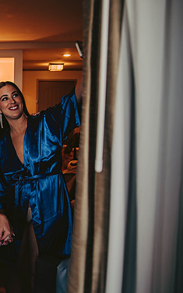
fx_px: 351
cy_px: 144
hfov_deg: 25.9
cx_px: -41
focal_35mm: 44
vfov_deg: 45.3
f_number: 2.8
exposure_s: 1/125
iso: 200
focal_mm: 28
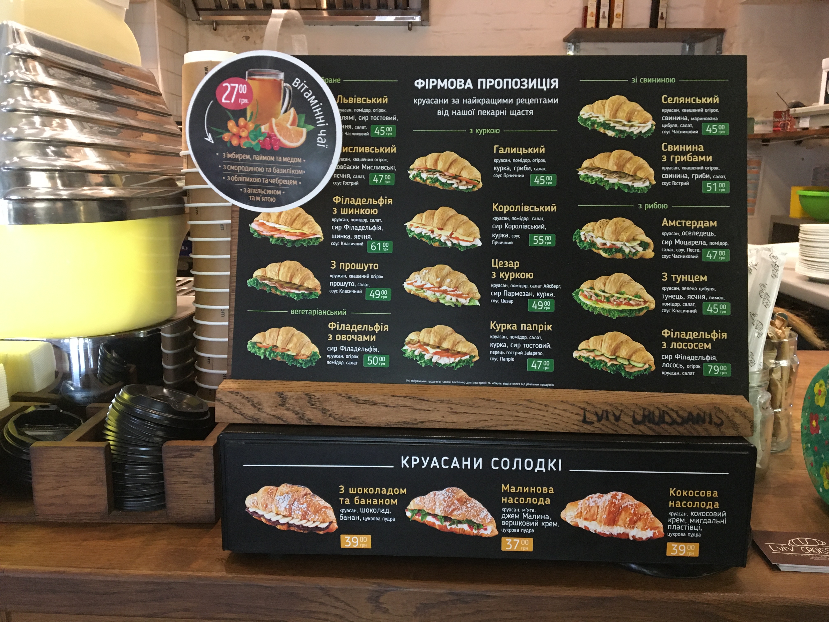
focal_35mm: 29
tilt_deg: -12.7
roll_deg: -0.9
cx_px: 414
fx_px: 695
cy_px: 311
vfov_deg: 48.2
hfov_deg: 61.7
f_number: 2.2
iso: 200
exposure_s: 1/20
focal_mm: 4.15
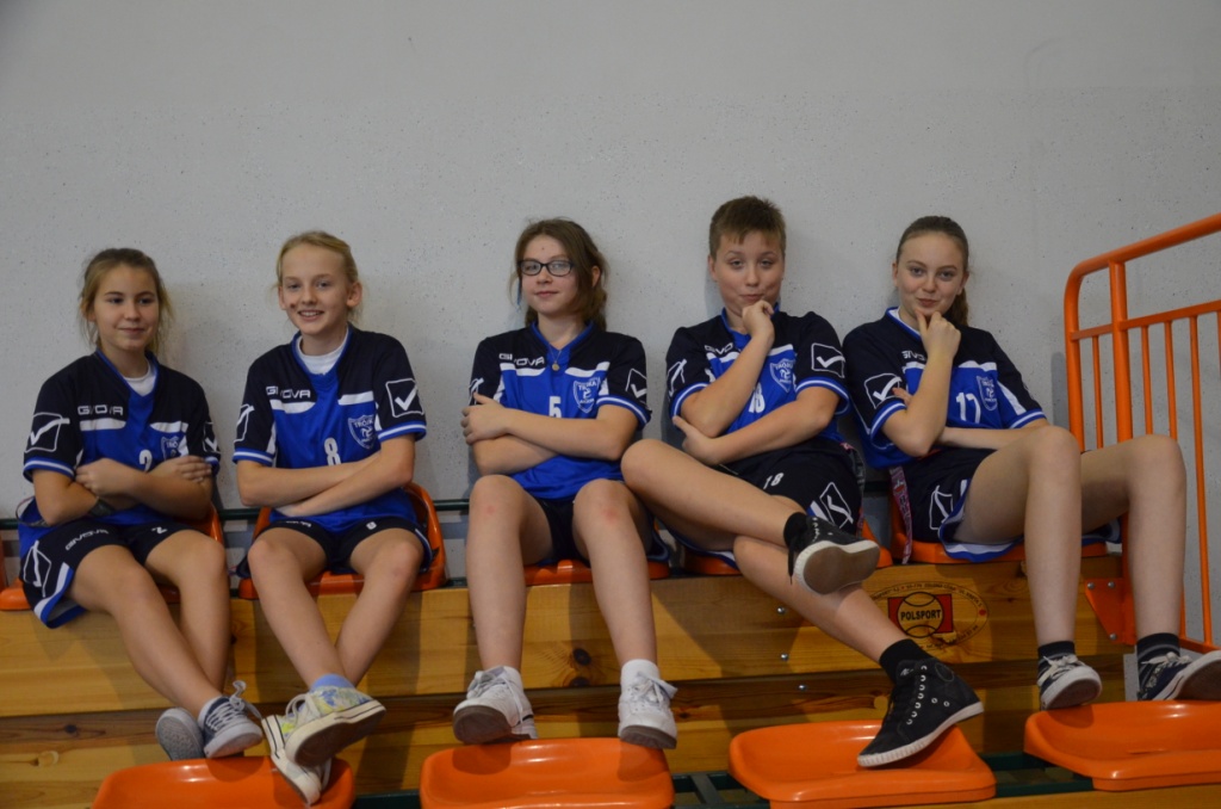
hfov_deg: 46.5
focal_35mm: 42
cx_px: 610
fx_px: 1421
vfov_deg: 31.7
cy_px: 404
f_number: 4
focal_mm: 28
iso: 1600
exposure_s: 1/60
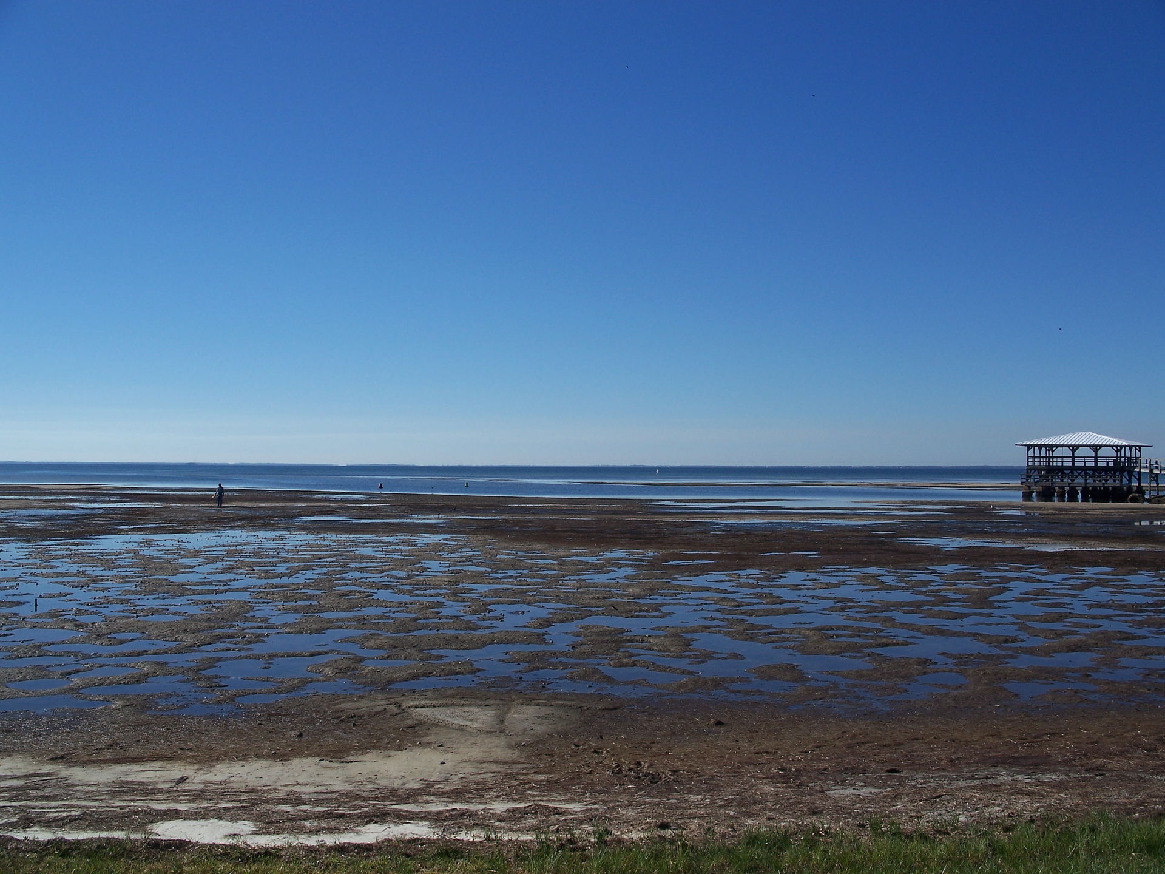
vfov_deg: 38.7
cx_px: 582
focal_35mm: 37
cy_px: 437
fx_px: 1245
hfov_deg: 50.1
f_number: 5.6
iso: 64
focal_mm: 7.8
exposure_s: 1/500
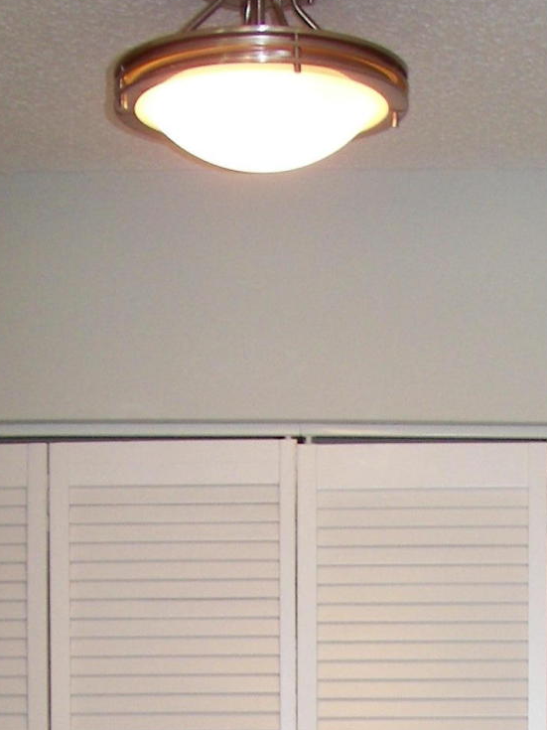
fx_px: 2065
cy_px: 923
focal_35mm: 98
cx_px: 432
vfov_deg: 18.7
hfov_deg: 15.0
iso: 100
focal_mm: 6
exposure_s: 1/30
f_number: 2.8
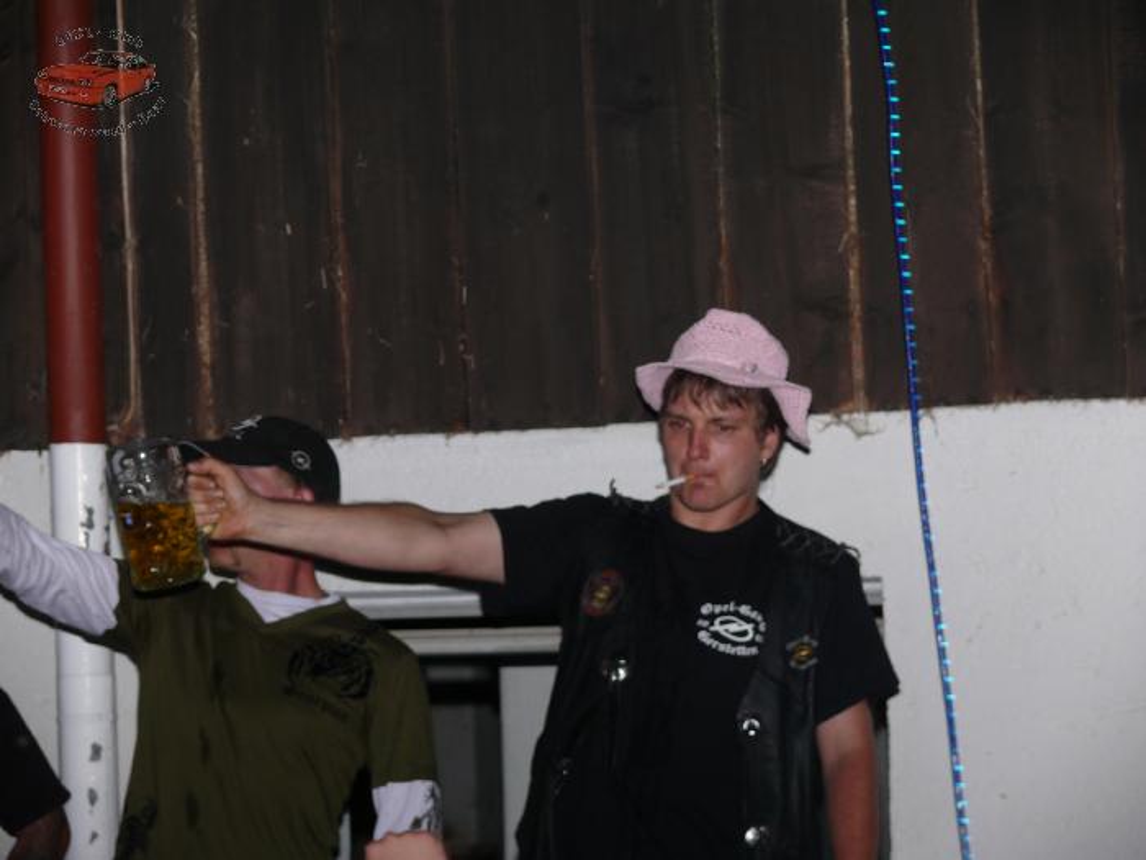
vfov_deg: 9.5
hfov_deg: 12.6
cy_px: 430
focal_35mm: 157
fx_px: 5198
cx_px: 573
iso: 100
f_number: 3.6
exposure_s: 1/30
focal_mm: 33.2
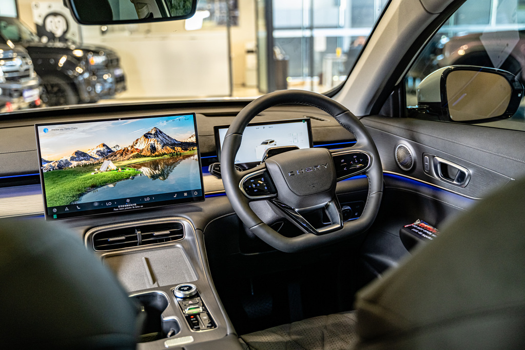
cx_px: 262
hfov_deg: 50.7
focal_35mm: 38
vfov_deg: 35.1
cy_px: 175
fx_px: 554
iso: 1600
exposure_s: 1/125
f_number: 2.8
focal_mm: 38
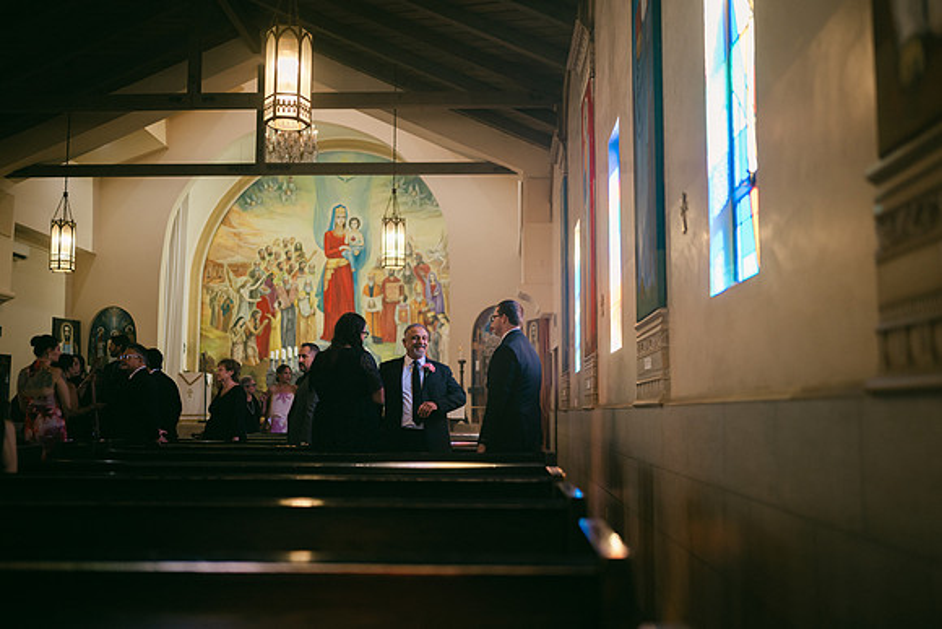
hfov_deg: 54.4
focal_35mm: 35
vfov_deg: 37.9
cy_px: 314
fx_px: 916
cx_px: 471
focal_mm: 35
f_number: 1.2
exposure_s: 1/500
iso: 400
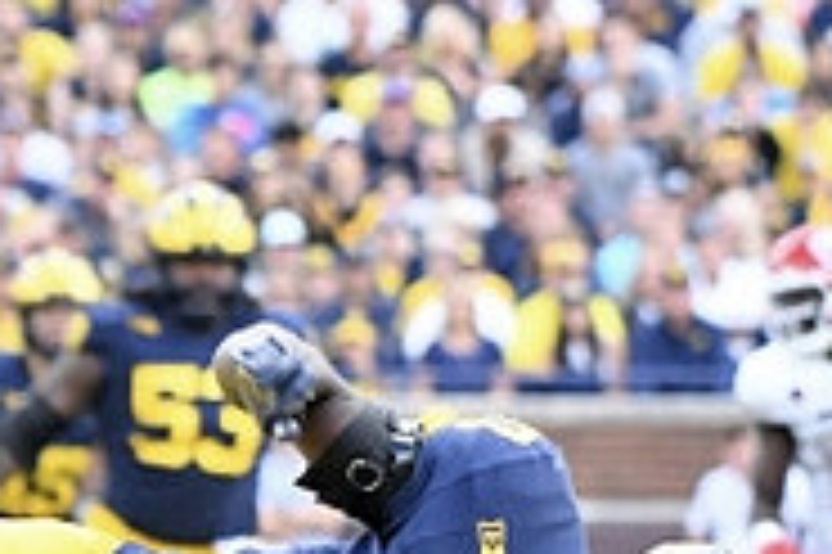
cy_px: 743
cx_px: 1043
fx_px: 21127
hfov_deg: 2.3
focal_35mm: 915
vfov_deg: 1.5
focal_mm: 195
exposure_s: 1/1000
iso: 3200
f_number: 5.6
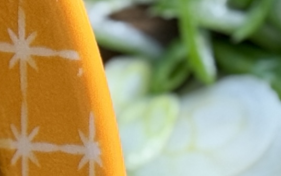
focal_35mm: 381
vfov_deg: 3.4
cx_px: -347
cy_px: 370
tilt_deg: -86.3
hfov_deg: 5.4
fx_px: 2920
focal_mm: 6.76
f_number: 1.78
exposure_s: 1/100
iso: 100
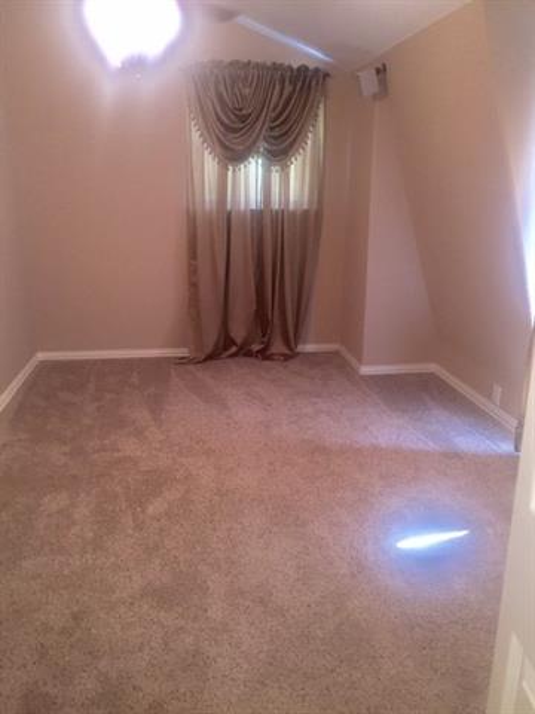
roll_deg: -0.8
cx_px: 268
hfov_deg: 48.2
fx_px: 598
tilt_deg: -14.4
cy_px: 357
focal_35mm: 29
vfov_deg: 61.7
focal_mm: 4.15
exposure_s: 1/30
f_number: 2.2
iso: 80
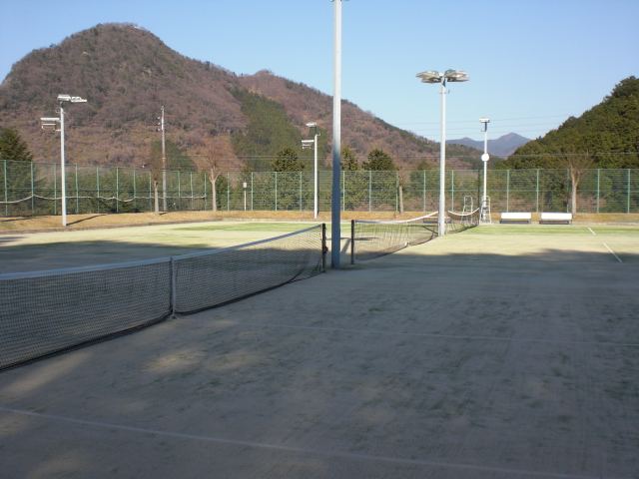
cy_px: 240
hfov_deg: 49.0
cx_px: 320
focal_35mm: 38
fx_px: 701
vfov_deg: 37.7
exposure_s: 1/250
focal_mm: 6.3
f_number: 5.6
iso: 64
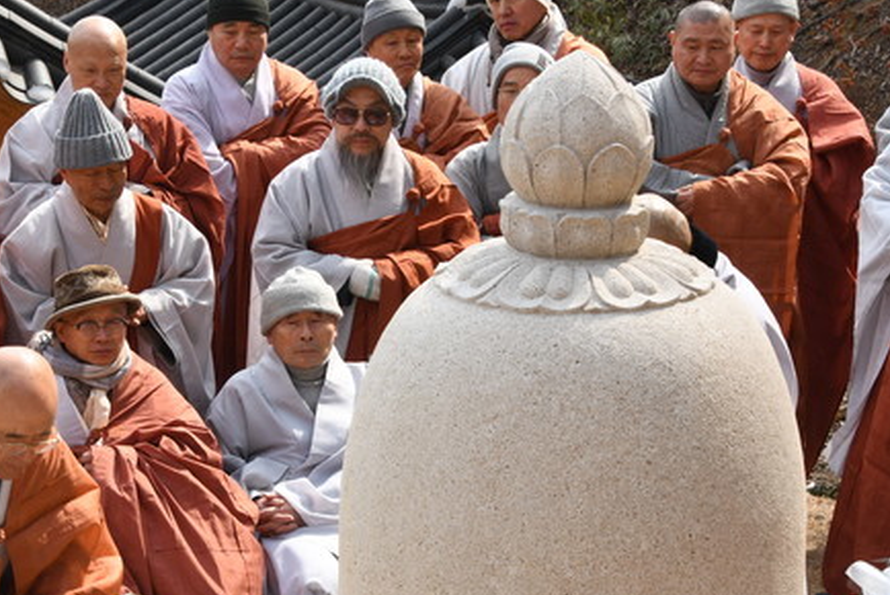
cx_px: 336
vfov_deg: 10.0
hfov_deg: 14.9
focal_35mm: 137
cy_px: 478
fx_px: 3389
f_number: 13
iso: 400
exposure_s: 1/160
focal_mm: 62
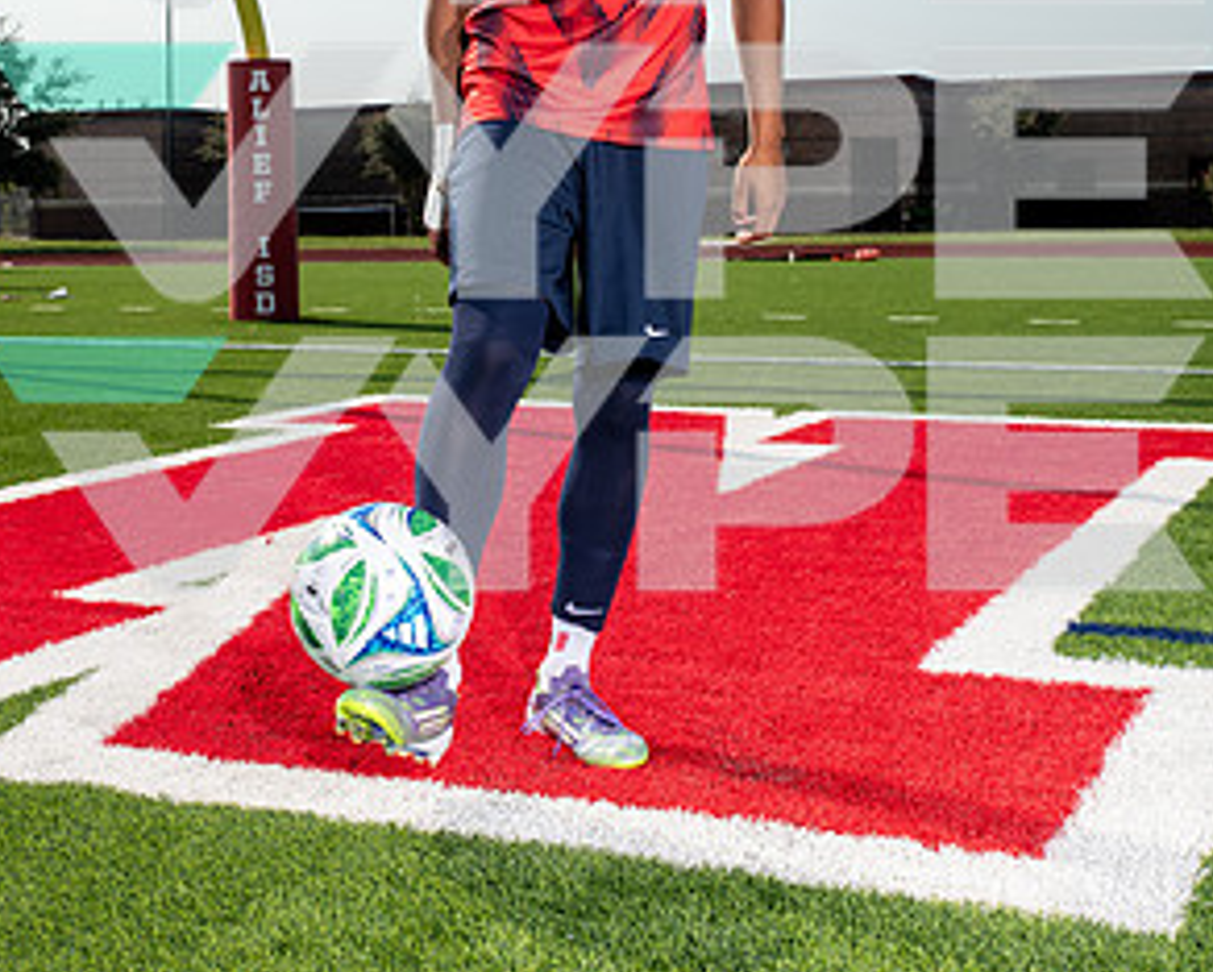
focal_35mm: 52
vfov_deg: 28.5
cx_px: 598
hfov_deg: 36.0
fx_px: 1868
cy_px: 174
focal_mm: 36
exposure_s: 1/400
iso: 100
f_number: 6.3
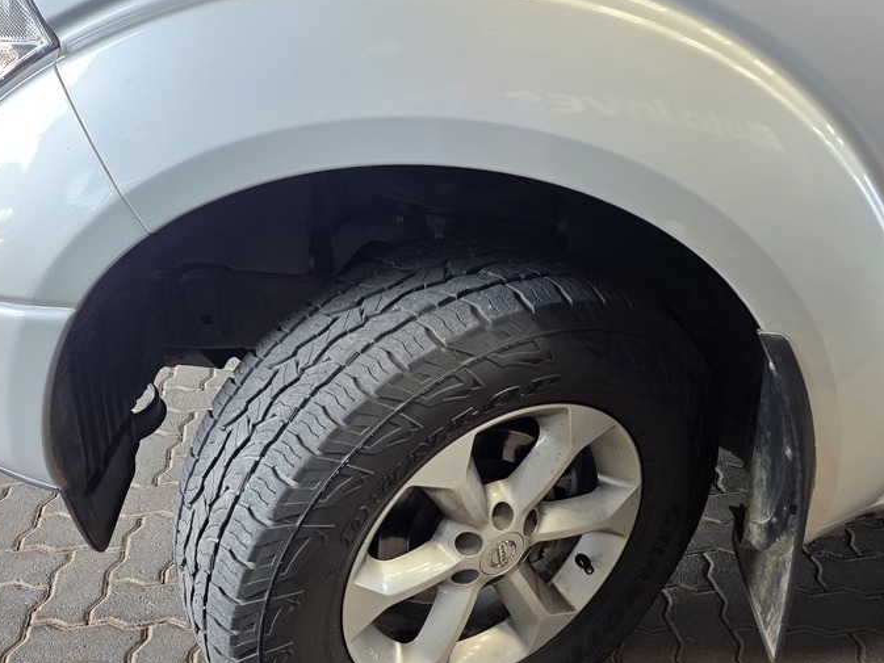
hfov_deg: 52.6
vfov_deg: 40.6
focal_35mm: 35
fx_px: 894
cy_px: 394
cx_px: 445
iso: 125
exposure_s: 1/180
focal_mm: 6.25
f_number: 1.7
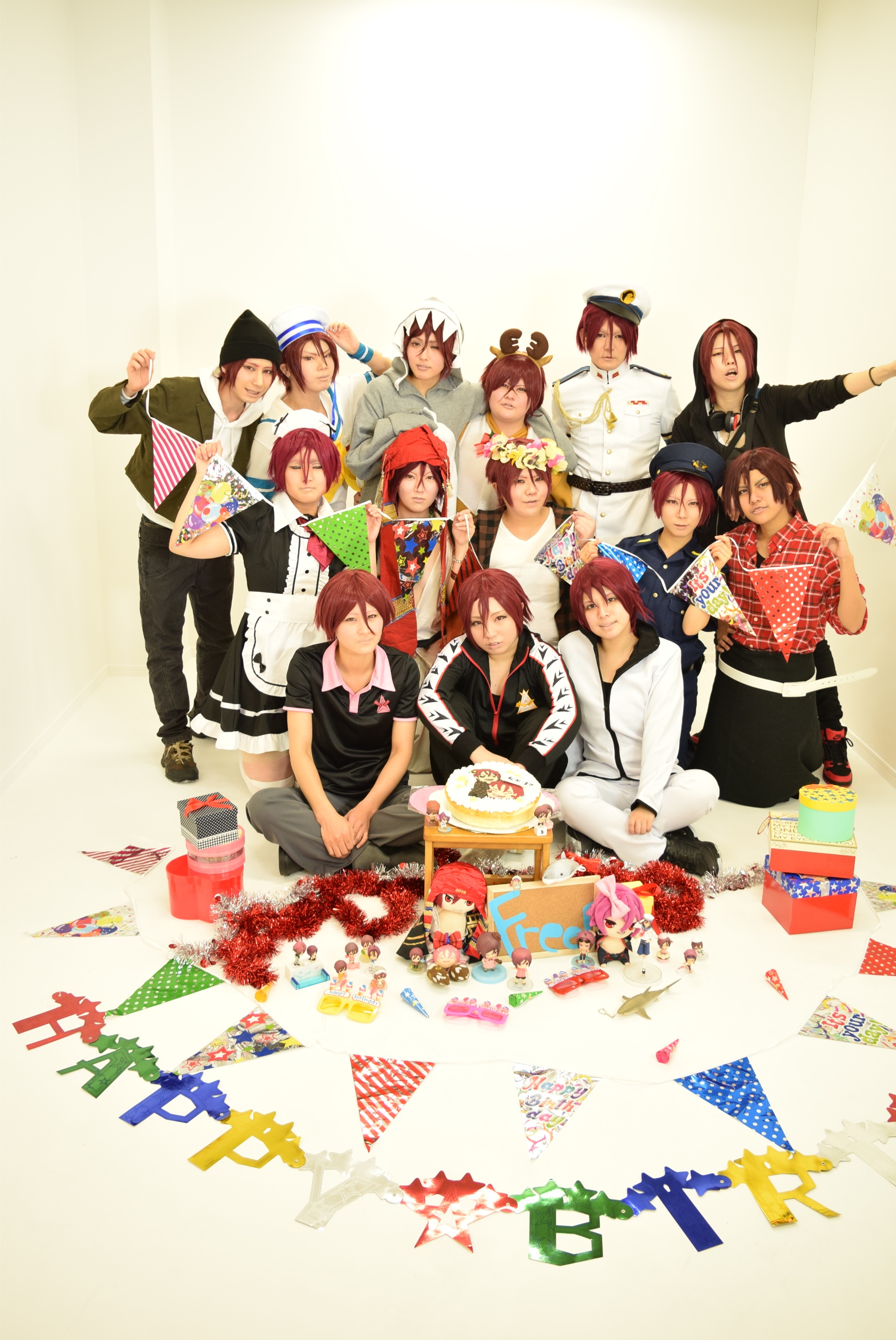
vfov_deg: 67.3
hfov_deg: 48.0
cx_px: 448
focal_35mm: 27
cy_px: 670
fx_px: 1006
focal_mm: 18
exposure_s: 1/80
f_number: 4.5
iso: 640
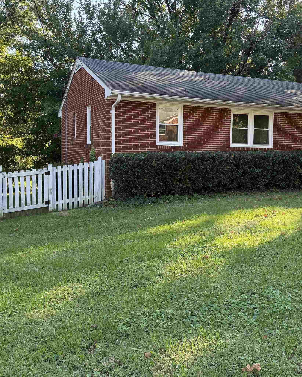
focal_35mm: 35
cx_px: 194
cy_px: 169
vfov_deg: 51.4
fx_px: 391
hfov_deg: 41.8
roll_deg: -0.7
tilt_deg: -3.1
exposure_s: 1/497
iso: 100
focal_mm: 6.76
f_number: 1.78
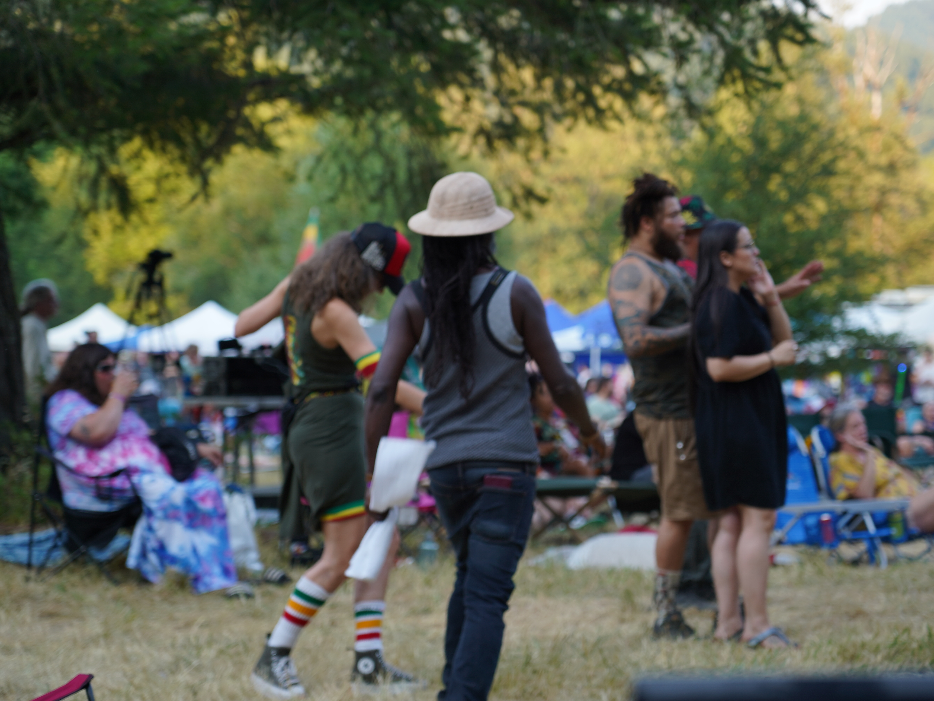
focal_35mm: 114
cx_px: 489
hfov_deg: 17.3
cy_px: 350
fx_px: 3076
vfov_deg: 13.0
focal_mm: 105
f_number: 4
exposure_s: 1/125
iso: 160
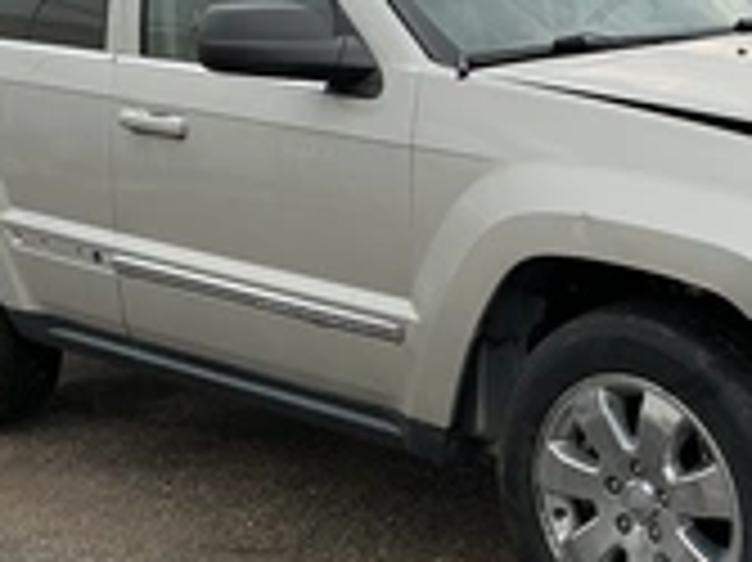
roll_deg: +1.5
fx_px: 1454
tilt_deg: -6.2
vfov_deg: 21.8
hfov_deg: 28.4
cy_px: 184
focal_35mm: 67
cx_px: 590
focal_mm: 3
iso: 20
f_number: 1.8
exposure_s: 1/122
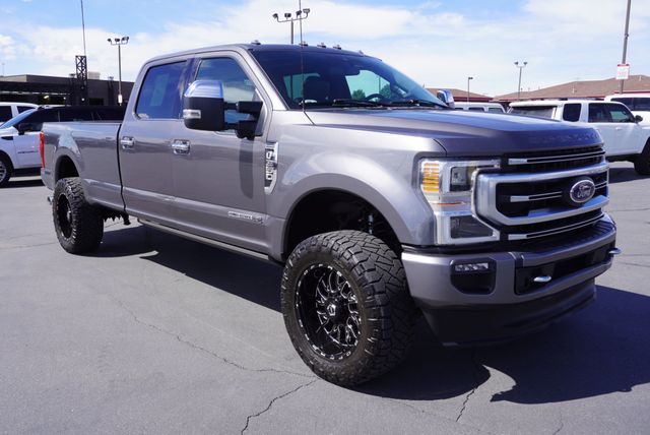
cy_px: 218
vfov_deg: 41.8
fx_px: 569
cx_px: 325
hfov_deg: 59.4
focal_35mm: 32
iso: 100
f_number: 9
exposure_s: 1/125
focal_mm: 21
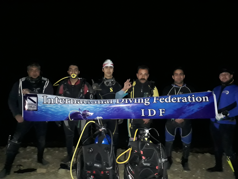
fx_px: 192
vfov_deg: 49.7
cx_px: 122
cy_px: 92
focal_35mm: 28
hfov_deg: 63.4
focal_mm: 3.6
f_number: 1.9
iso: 800
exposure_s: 1/15
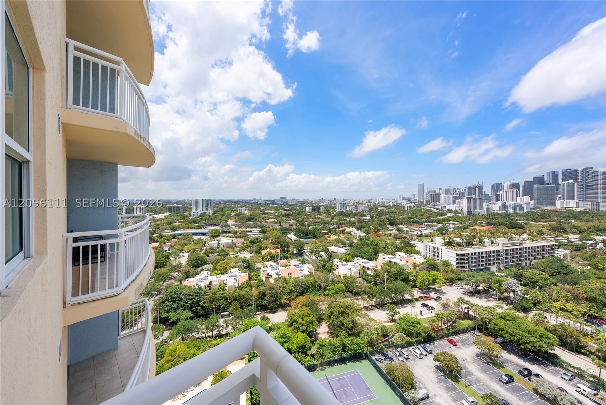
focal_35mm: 12
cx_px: 303
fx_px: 202
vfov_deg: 90.1
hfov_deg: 112.6
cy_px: 202
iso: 100
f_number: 8
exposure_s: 1/320
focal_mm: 12
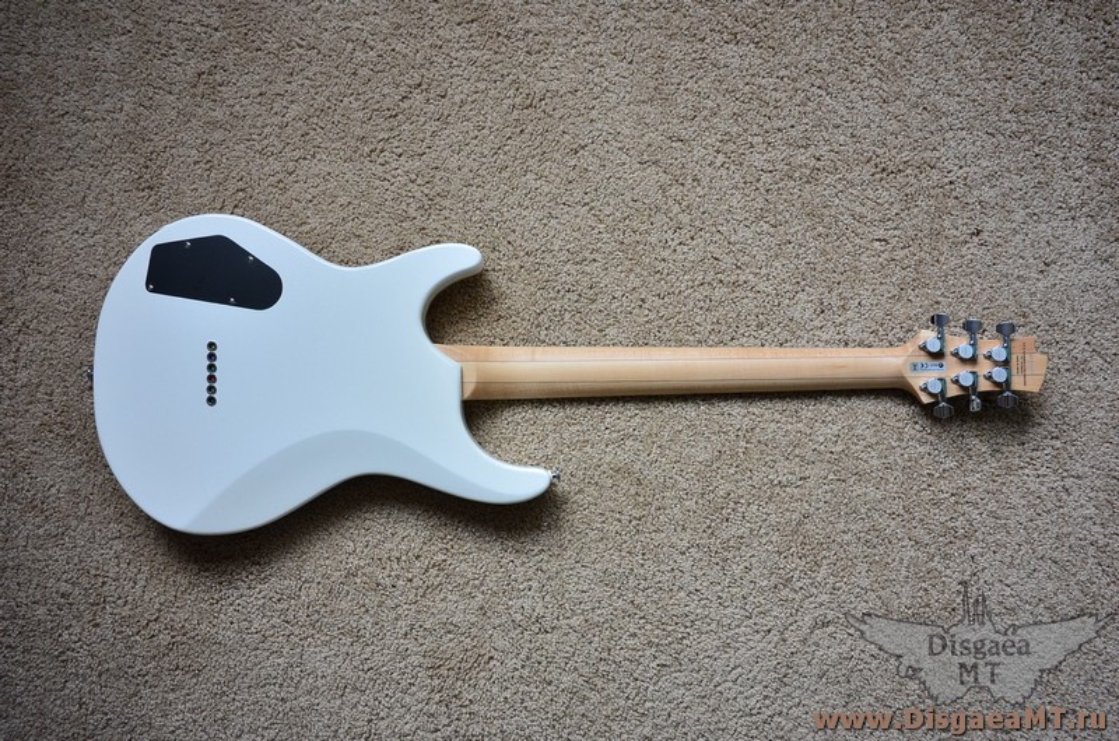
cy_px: 370
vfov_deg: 46.2
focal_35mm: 28
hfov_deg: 65.6
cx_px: 560
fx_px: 869
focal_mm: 18.5
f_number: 5
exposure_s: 1/250
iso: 500
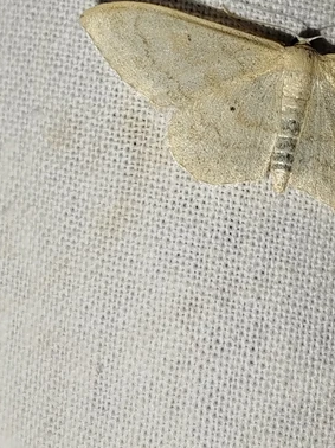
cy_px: 104
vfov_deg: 18.6
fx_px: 1356
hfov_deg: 14.0
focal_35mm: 105
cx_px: 232
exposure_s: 1/50
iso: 64
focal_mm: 5.31
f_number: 1.7
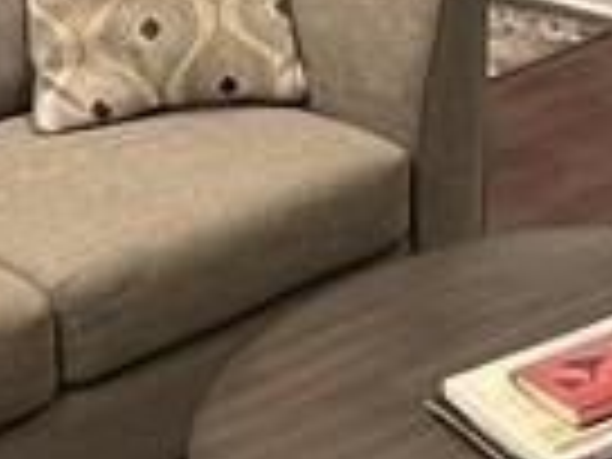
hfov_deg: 19.7
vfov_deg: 13.7
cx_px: 554
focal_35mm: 98
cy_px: -320
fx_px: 1733
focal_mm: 1.57
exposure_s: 1/60
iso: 250
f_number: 1.8
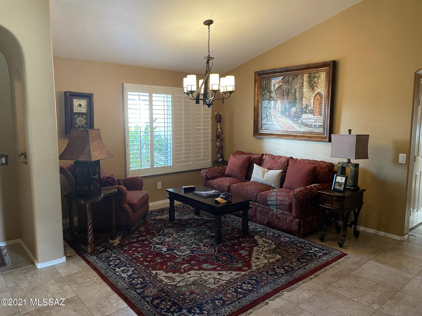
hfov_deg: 67.3
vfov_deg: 53.1
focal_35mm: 26
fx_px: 317
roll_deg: +0.4
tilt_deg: -6.8
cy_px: 158
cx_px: 211
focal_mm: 4.2
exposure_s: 1/40
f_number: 1.6
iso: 500
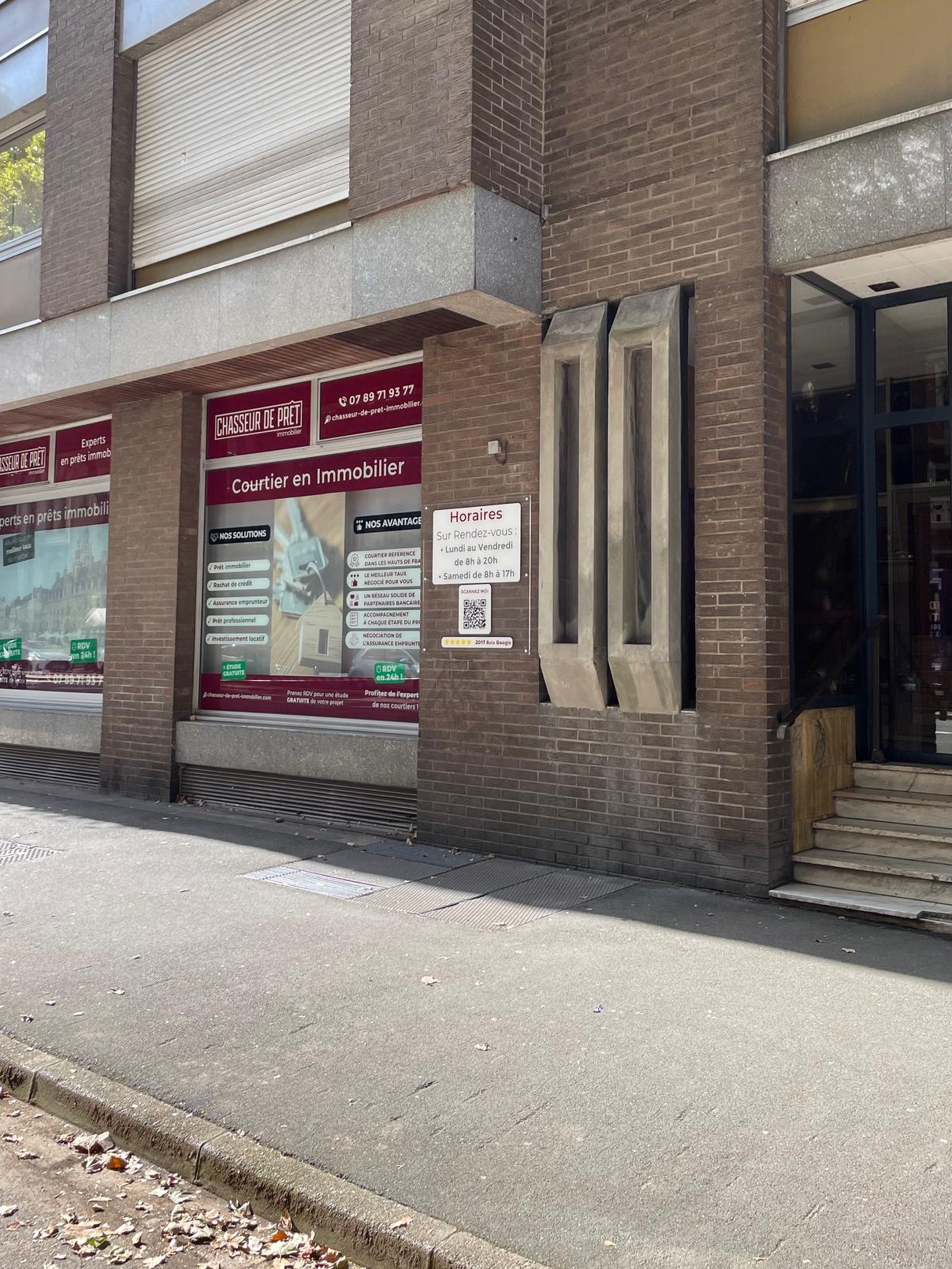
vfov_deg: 58.2
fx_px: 1136
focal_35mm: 31
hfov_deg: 45.4
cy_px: 575
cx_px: 494
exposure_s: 1/569
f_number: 1.6
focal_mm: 4.2
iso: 32
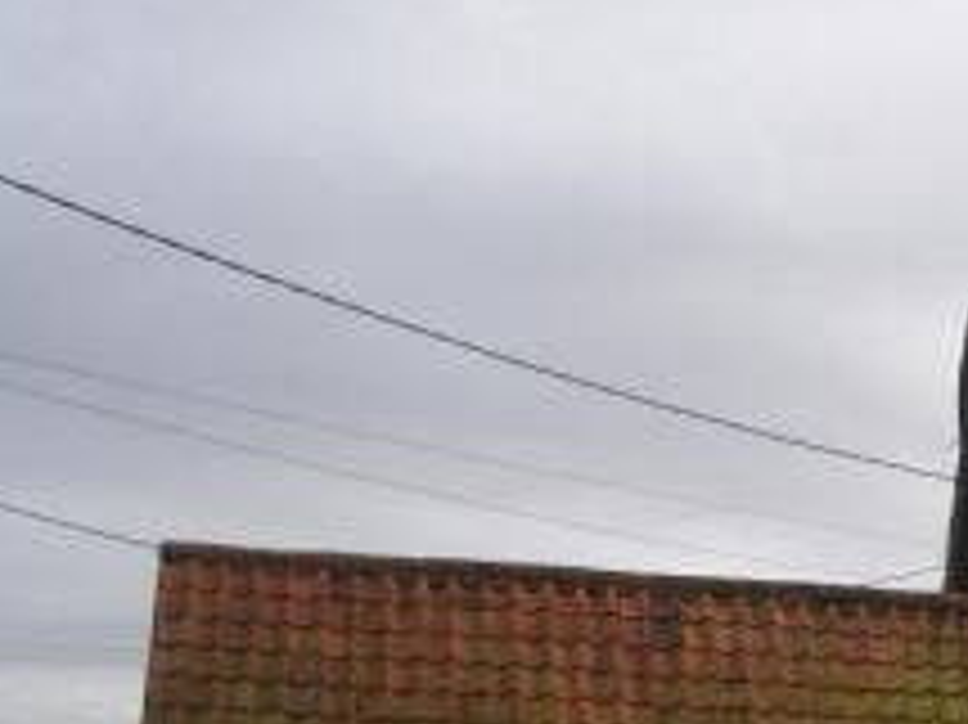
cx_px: 1200
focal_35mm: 95
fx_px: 2655
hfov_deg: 19.3
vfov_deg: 15.1
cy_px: 816
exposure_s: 1/160
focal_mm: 5.8
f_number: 4.3
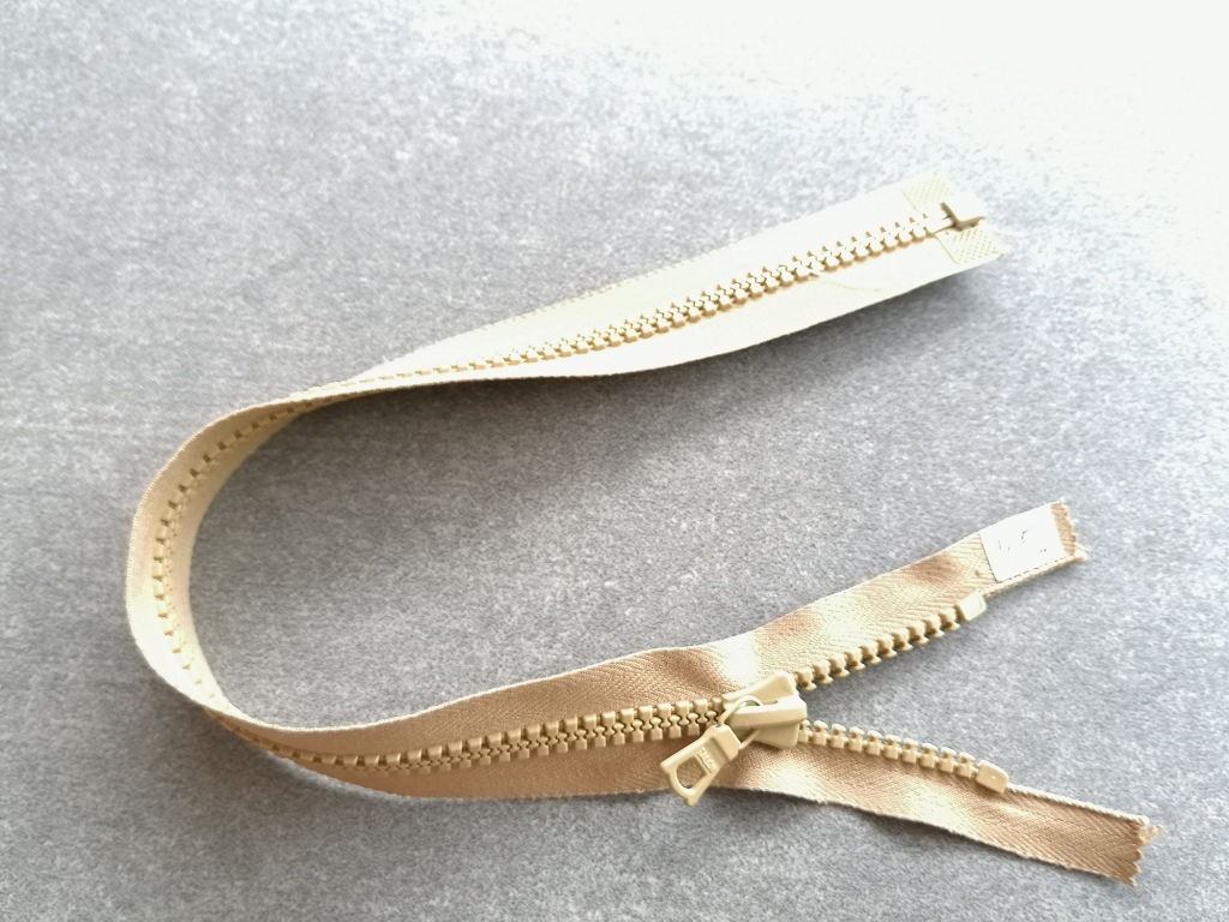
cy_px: 461
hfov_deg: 61.7
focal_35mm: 29
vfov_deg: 48.2
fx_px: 1030
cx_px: 614
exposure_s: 1/120
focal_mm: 4.75
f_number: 1.8
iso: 125
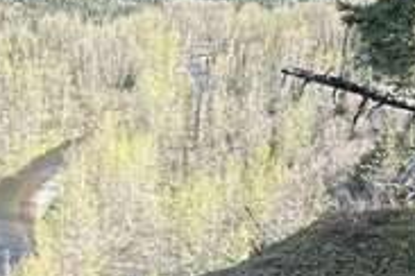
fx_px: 588
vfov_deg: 26.3
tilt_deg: -21.1
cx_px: 154
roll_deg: -0.6
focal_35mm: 51
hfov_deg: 38.6
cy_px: 183
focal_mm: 2.22
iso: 40
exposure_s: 1/707
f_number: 2.2
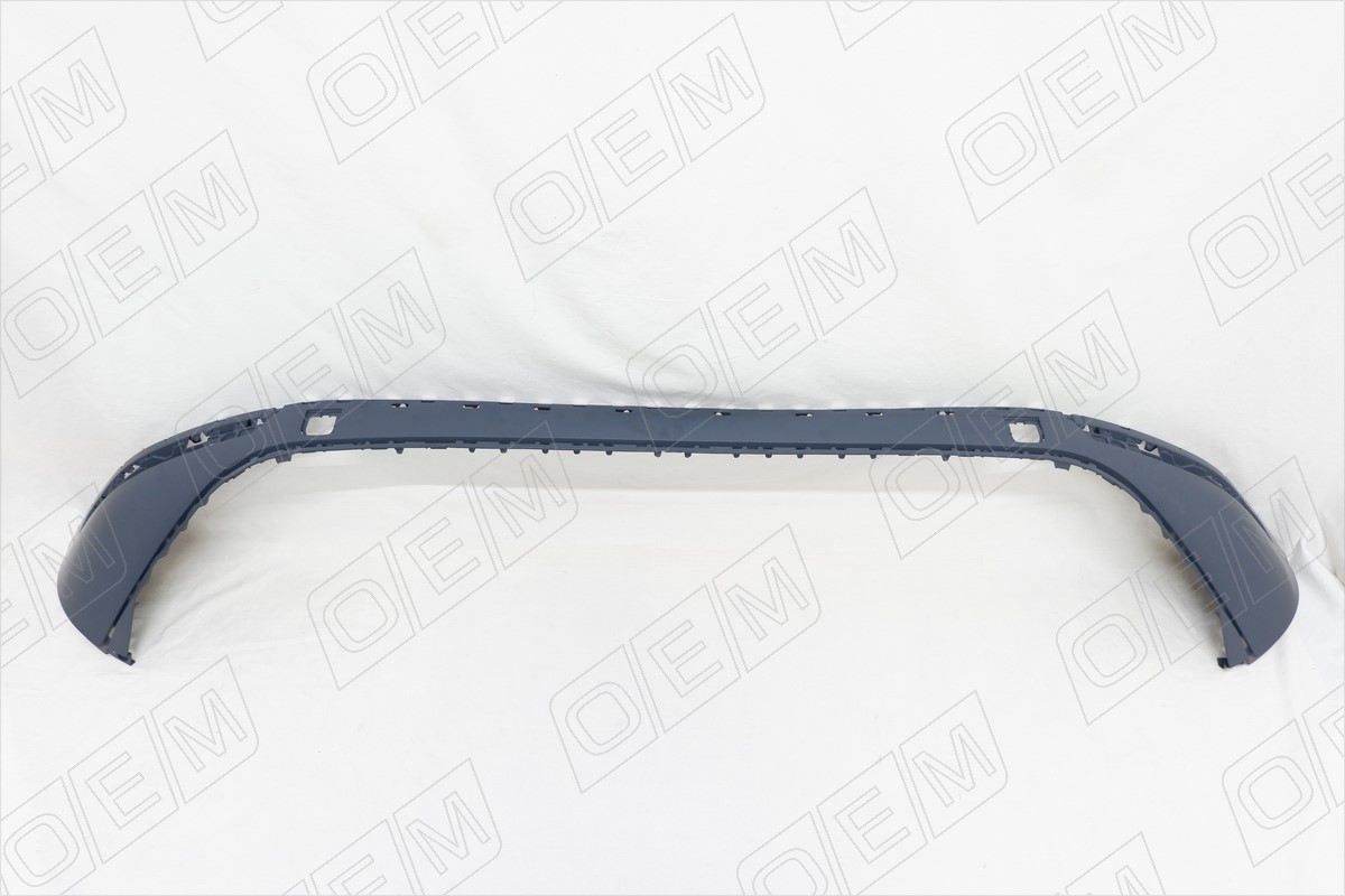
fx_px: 897
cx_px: 672
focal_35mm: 24
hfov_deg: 73.7
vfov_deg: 53.1
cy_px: 448
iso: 320
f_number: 3.5
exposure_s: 1/34
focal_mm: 16
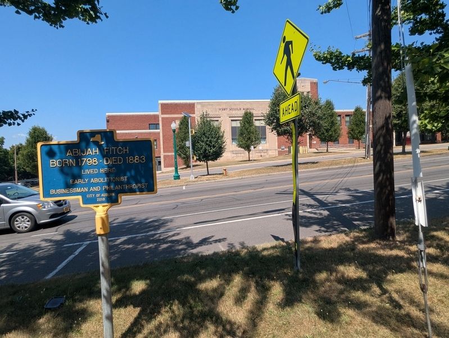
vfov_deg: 78.3
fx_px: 208
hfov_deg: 94.4
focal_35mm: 16
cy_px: 169
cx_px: 224
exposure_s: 1/1021
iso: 45
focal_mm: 2.35
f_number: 2.2
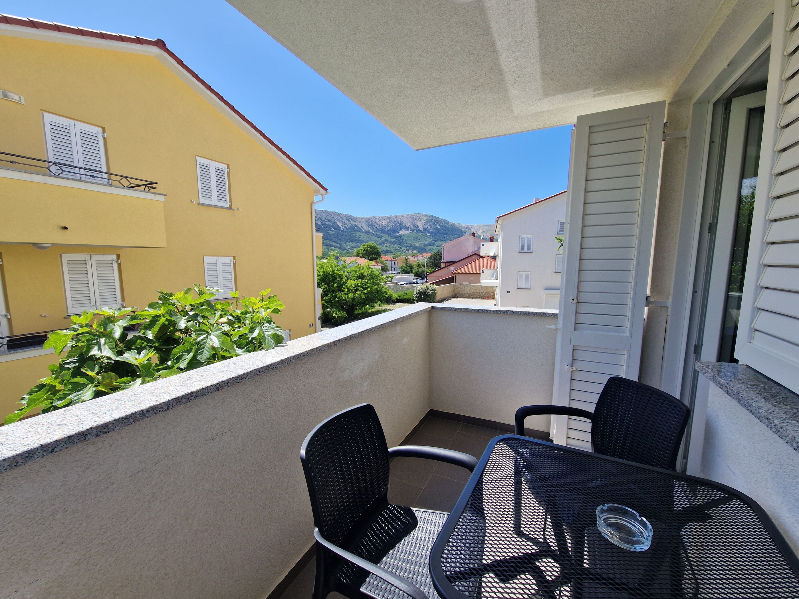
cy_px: 300
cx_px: 400
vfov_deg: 89.9
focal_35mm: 13
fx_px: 300
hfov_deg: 106.2
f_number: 2.2
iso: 50
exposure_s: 1/1504
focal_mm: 2.2
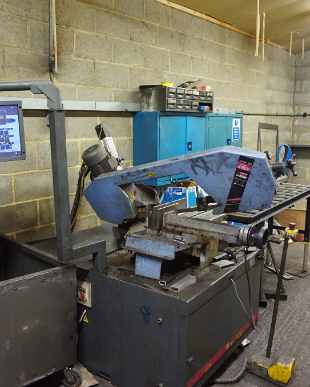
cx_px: 127
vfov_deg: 52.8
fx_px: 390
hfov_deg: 43.2
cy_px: 193
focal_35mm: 34
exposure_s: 1/80
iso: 3200
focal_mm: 16
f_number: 3.5
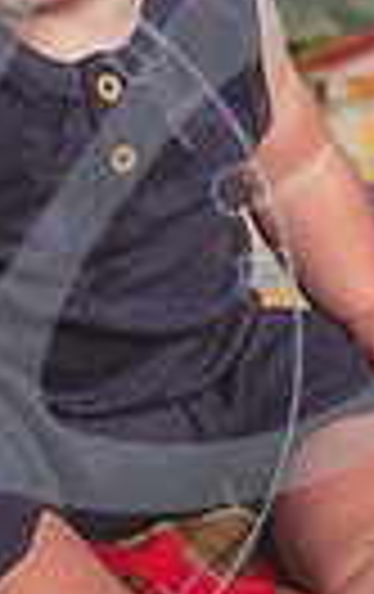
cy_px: 4
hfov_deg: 6.8
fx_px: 3150
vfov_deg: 10.7
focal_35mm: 194
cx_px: 86
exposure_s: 1/1000
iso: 200
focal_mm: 56
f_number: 2.8
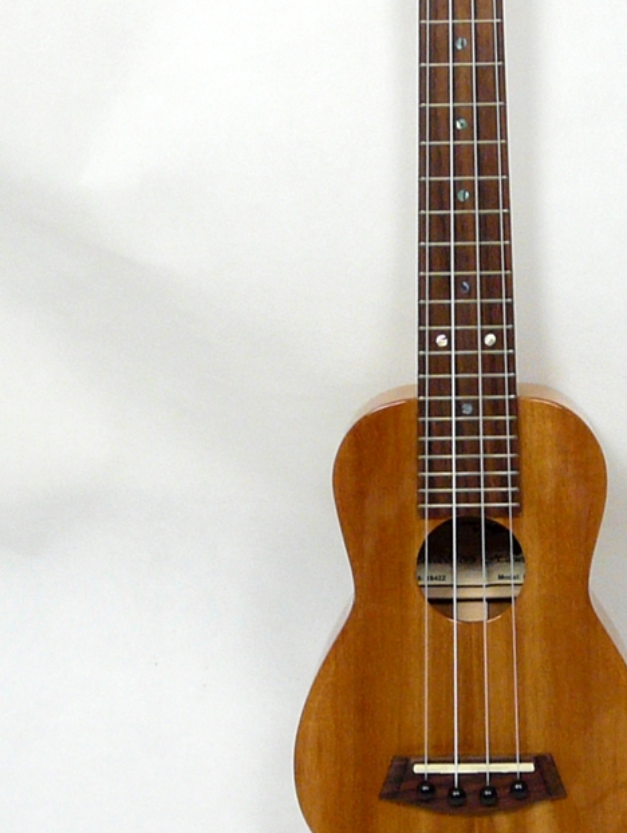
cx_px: 458
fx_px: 1277
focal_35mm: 53
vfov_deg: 35.9
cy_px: 299
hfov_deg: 27.3
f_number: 2.8
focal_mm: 5
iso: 200
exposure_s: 1/20
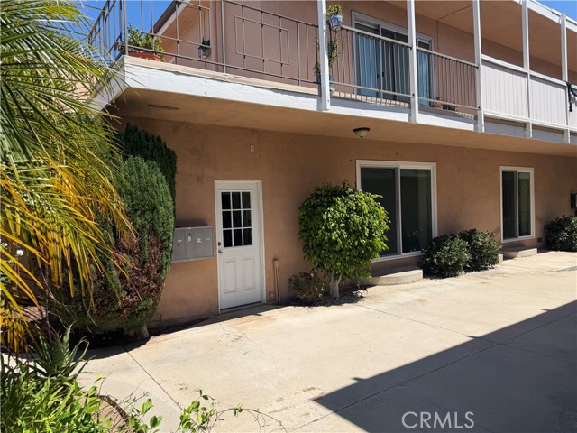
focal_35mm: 24
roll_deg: +2.7
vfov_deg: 56.8
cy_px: 216
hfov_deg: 71.6
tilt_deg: -0.8
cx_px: 288
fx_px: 400
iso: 80
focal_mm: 6.76
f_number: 1.78
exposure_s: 1/4673
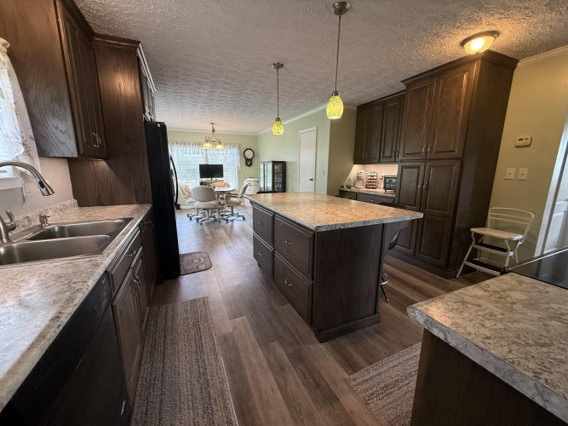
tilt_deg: -10.3
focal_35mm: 14
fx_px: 230
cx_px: 284
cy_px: 213
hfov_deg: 102.1
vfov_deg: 85.7
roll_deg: -0.8
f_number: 2.2
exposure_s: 1/120
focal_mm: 2.22
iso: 320
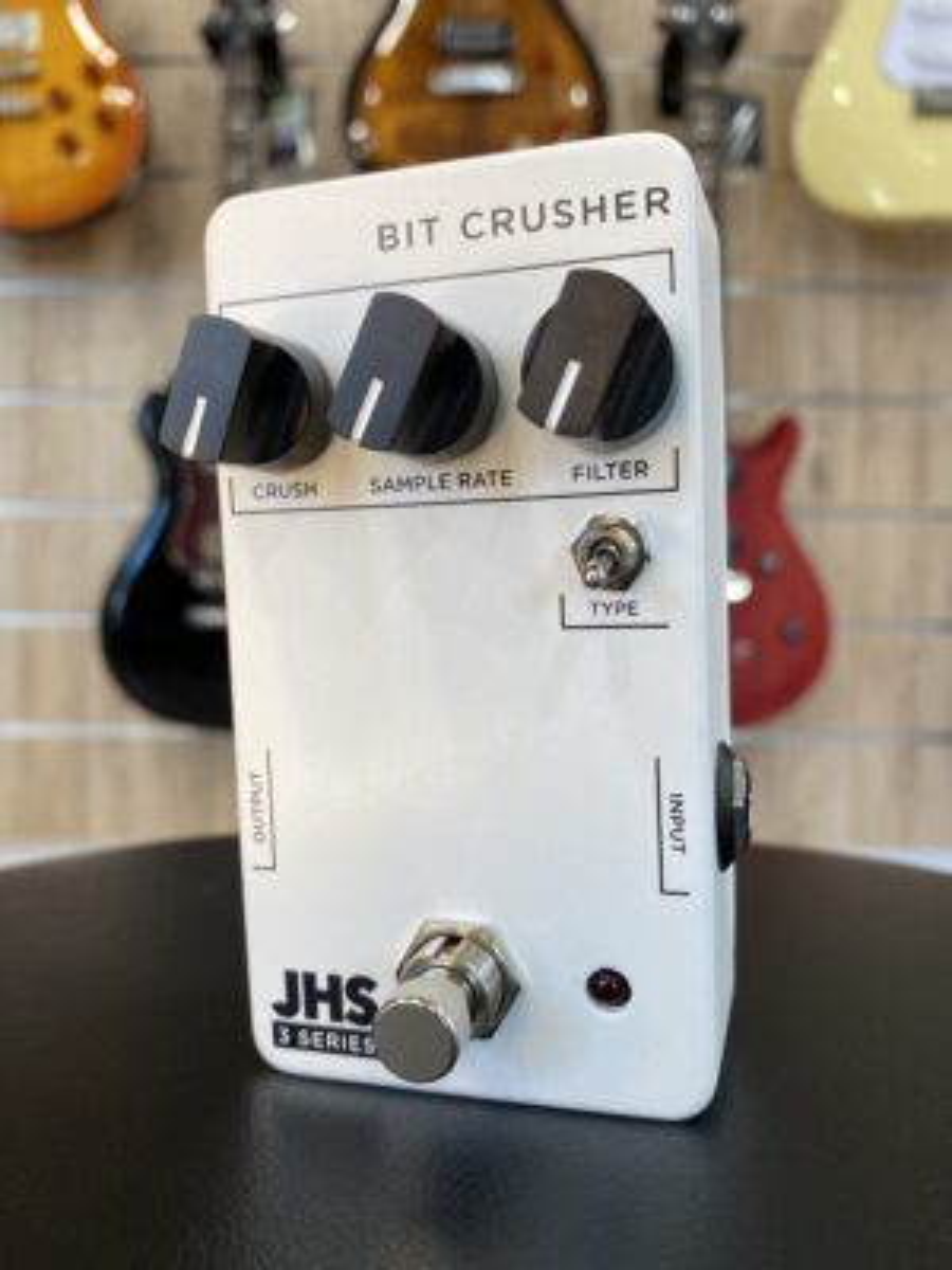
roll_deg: +0.0
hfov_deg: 53.1
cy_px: 635
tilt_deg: -1.4
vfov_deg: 67.3
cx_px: 476
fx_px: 953
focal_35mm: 26
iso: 64
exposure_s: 1/100
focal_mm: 4.25
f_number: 1.8
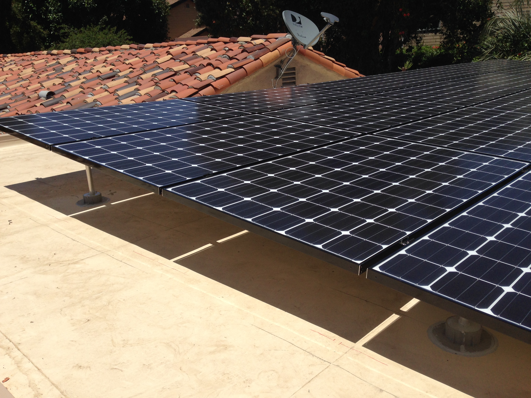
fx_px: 506
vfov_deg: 42.9
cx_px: 266
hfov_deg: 55.4
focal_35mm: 33
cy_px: 199
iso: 50
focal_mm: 4.12
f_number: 2.4
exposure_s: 1/2857
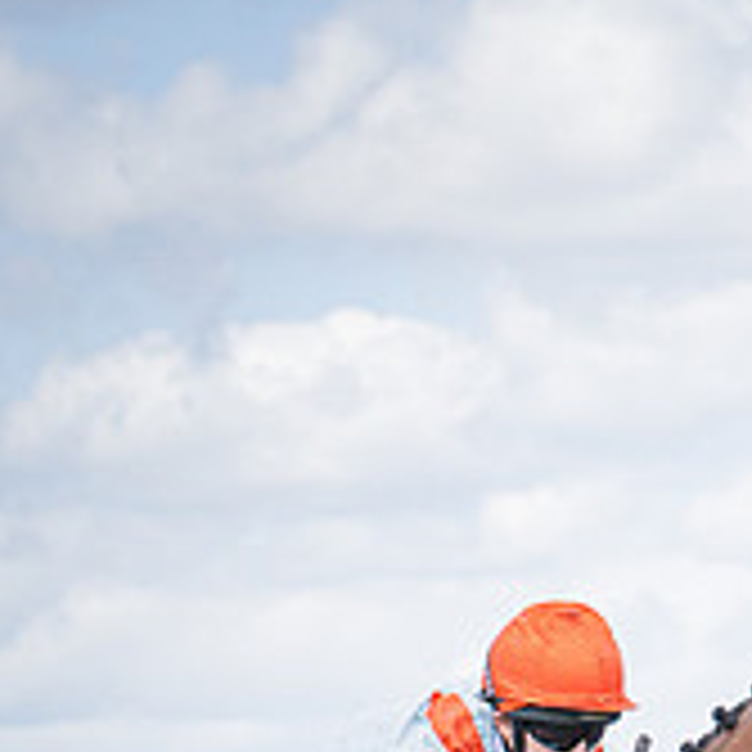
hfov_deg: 4.8
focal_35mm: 360
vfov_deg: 4.8
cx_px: 1378
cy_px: 982
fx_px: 8848
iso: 400
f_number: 4
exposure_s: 1/2000
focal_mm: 70
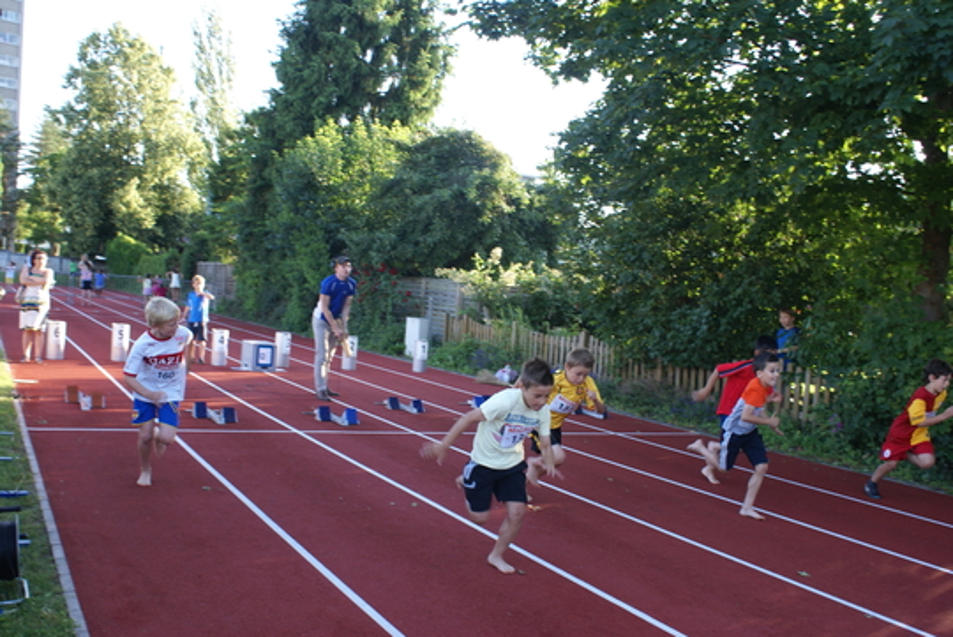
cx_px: 476
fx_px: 954
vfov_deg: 36.9
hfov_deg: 53.1
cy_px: 318
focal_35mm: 36
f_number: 4.5
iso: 125
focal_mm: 24
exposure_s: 1/125
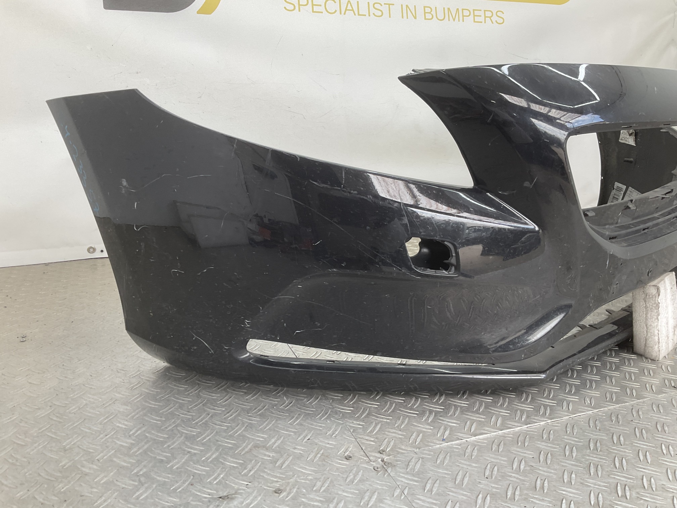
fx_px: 567
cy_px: 254
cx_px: 338
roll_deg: -2.8
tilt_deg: -14.4
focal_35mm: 29
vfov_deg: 48.2
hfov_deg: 61.7
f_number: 1.8
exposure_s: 1/100
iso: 25
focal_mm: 3
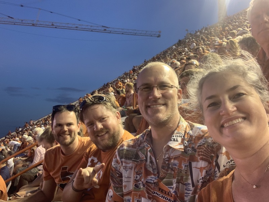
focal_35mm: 32
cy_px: 101
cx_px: 134
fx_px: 249
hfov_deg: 56.8
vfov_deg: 44.2
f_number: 2.2
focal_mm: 2.87
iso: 125
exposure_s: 1/59
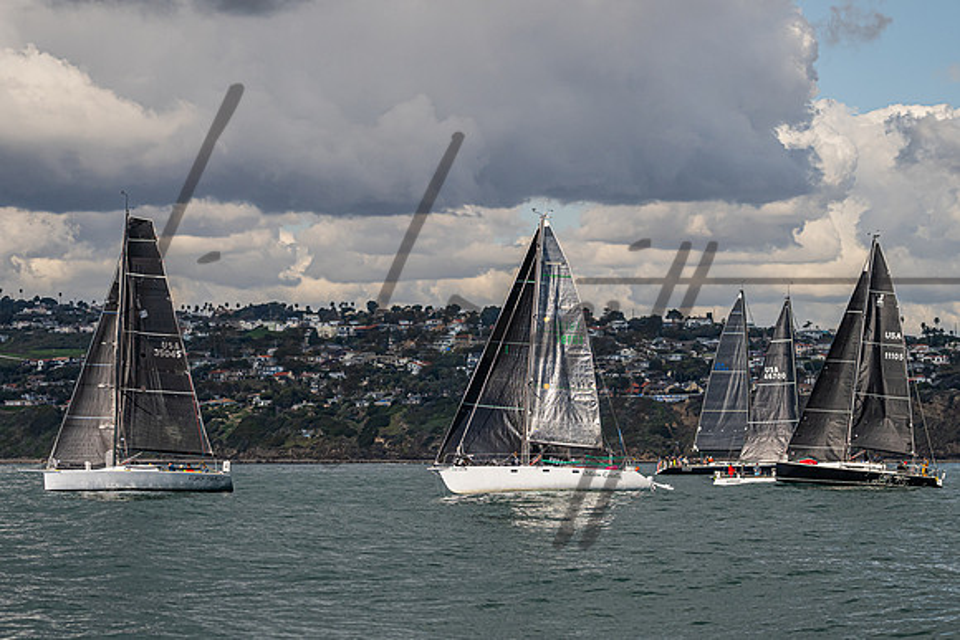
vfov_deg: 9.0
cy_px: 311
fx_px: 4059
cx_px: 502
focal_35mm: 152
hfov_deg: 13.5
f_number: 5.6
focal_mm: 115
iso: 400
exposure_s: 1/4000
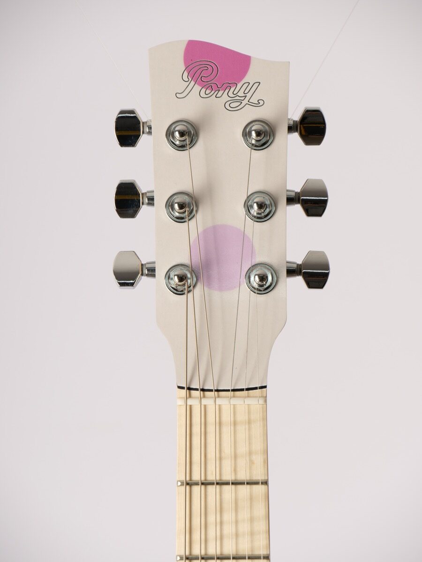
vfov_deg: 9.1
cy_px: 281
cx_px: 211
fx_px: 3543
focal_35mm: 218
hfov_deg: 6.8
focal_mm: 109
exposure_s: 1/160
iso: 200
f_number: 7.1
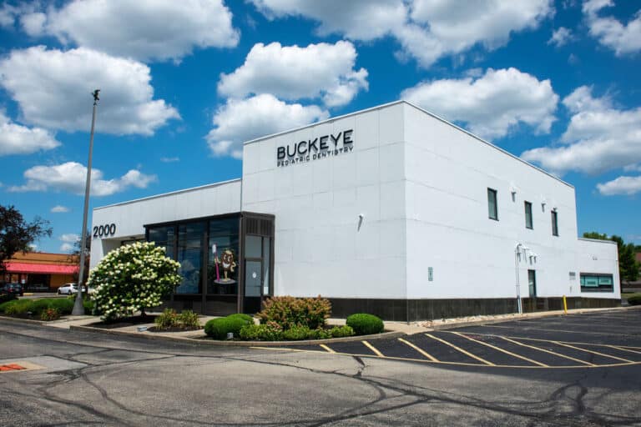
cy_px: 213
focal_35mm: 29
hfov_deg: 64.4
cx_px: 317
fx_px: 509
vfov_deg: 45.6
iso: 400
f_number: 9
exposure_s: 1/2000
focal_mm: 24
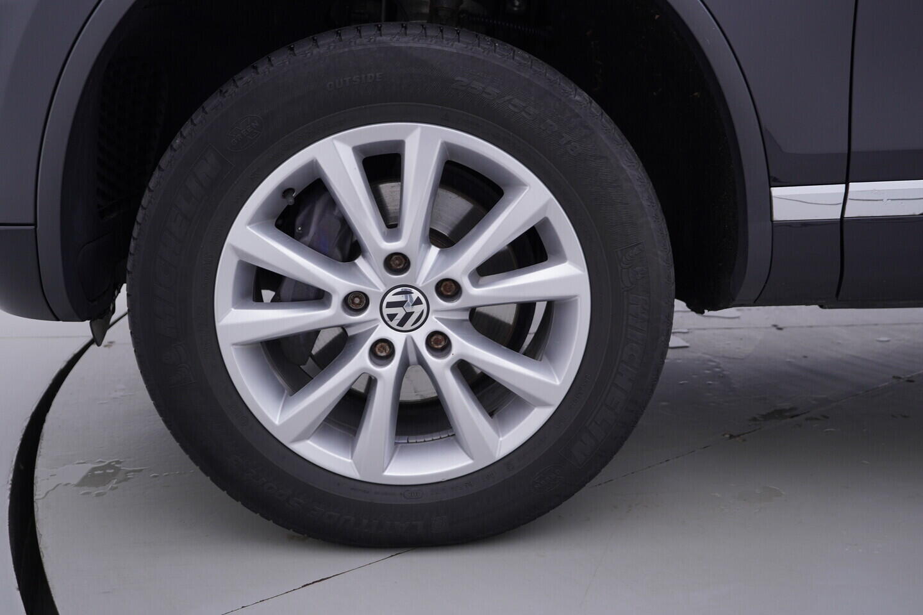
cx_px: 462
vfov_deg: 36.9
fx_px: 923
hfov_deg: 53.1
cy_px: 308
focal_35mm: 36
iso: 125
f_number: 4
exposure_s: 1/60
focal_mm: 24
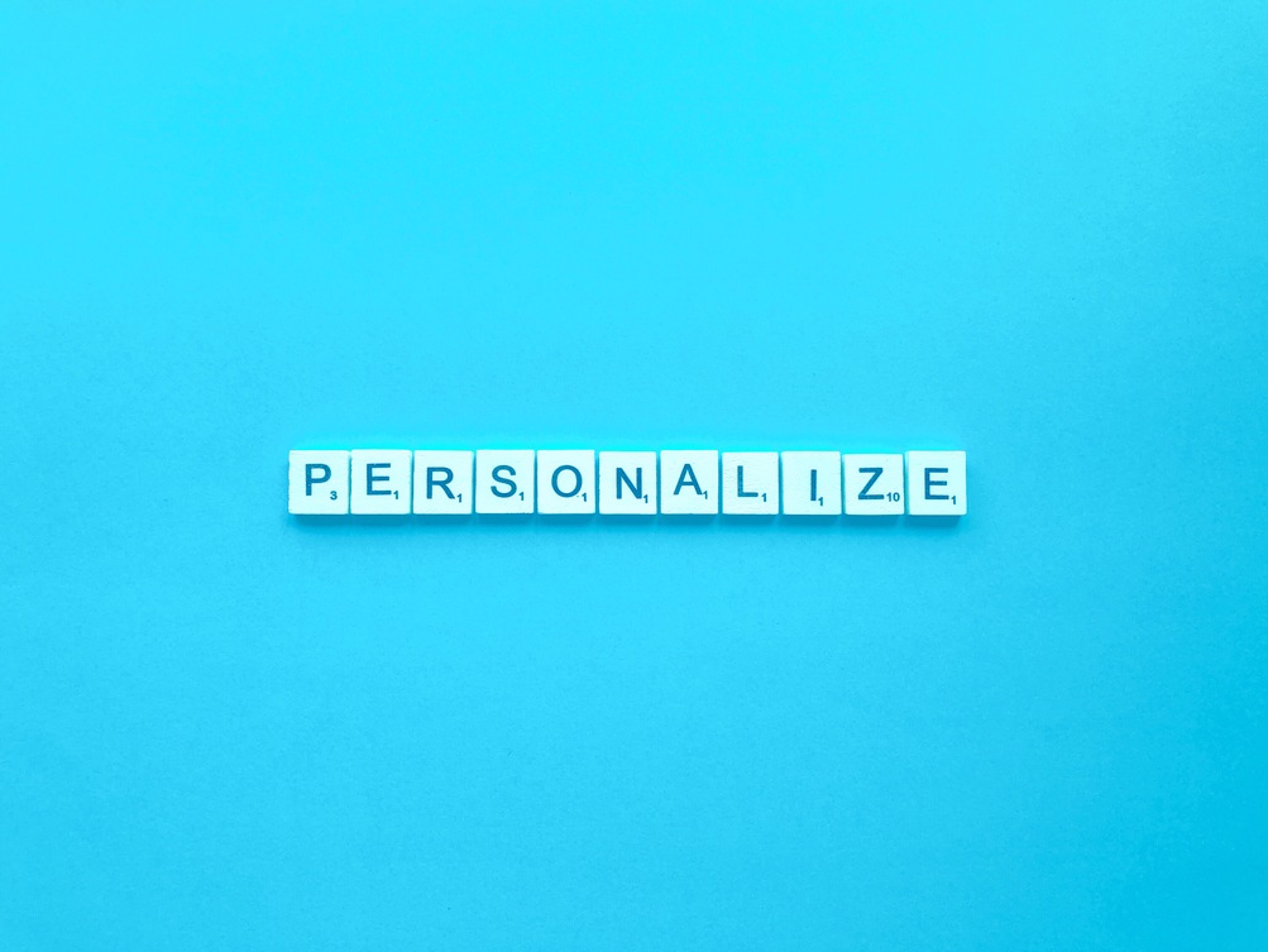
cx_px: 634
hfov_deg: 63.4
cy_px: 476
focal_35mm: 28
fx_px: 1026
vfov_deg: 49.8
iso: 50
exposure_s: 1/120
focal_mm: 3.99
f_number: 1.8
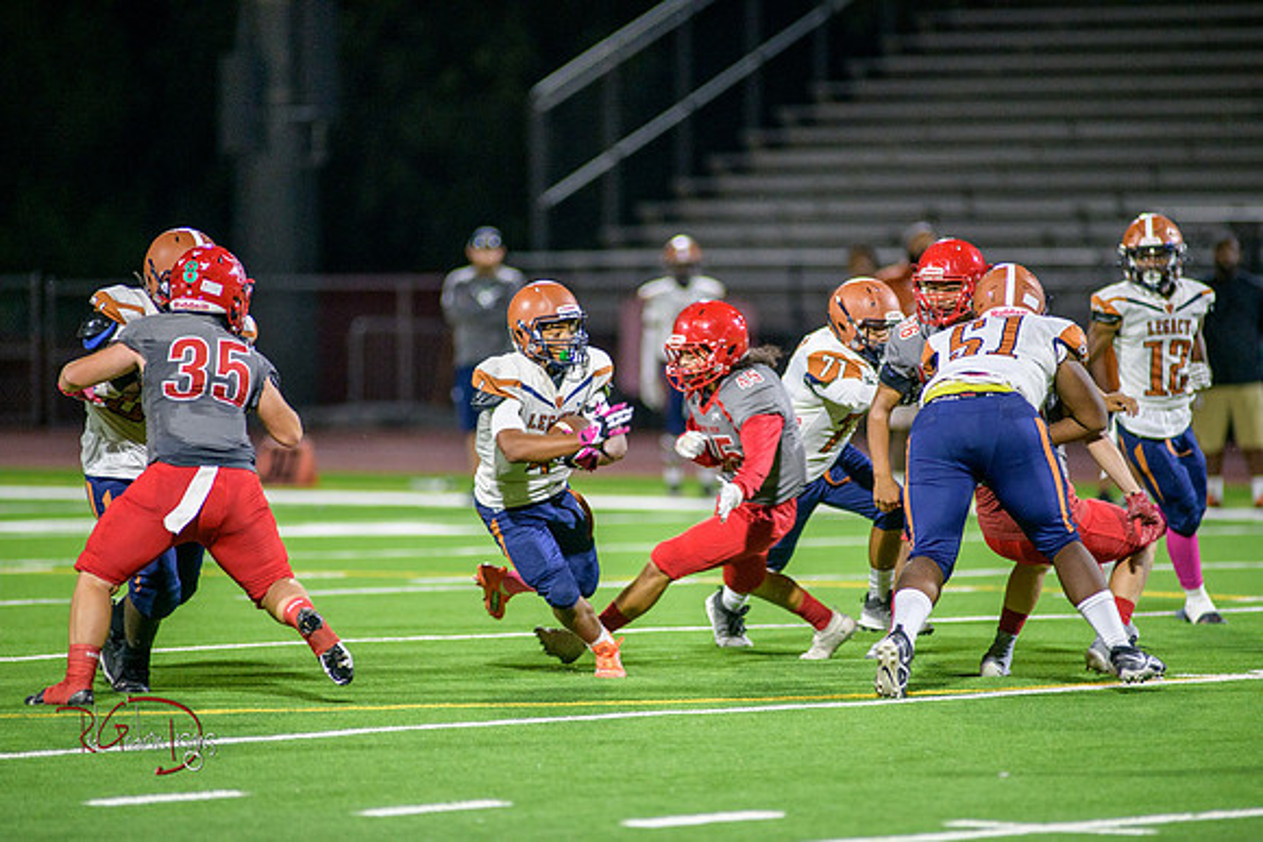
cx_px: 632
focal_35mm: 300
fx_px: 10527
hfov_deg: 6.9
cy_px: 421
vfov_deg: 4.6
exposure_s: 1/500
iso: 2000
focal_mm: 300
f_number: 2.8
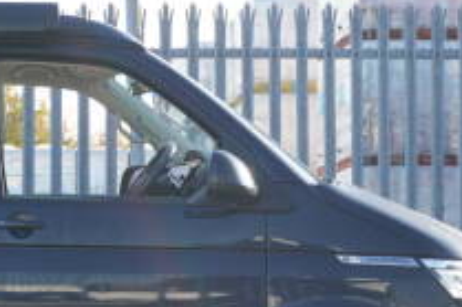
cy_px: 285
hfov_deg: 10.7
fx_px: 2418
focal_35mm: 189
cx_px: -99
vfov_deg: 7.3
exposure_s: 1/90
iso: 160
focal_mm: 41
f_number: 5.6
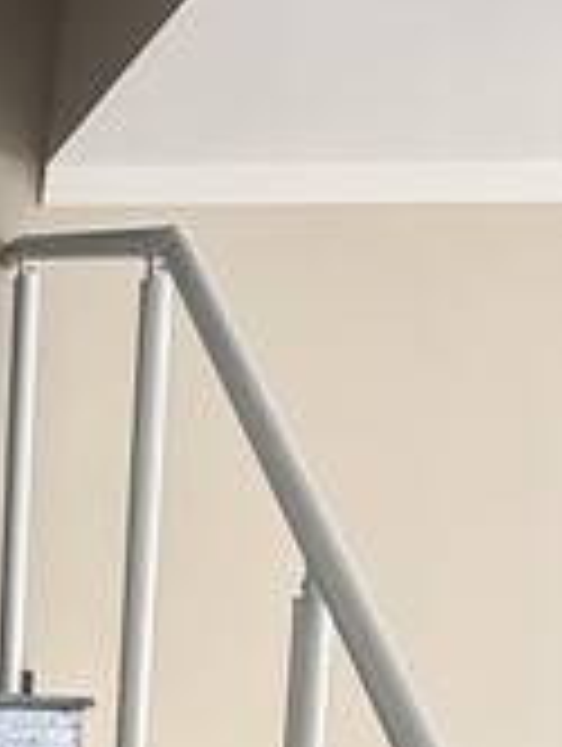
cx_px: -463
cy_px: 1120
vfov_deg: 18.9
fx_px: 1965
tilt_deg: -7.1
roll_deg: +0.7
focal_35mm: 91
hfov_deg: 14.3
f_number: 2.2
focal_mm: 2.22
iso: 125
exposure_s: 1/99
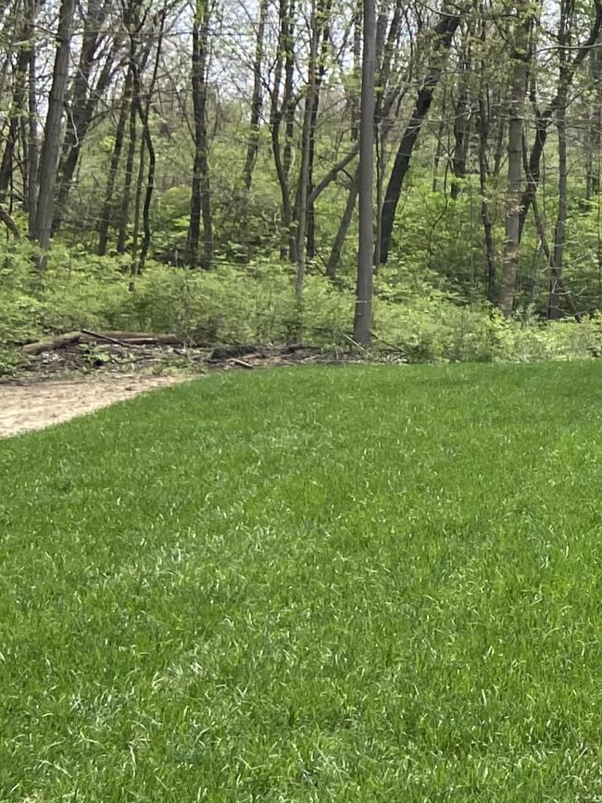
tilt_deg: +3.8
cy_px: 167
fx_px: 2087
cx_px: 1261
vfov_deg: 21.5
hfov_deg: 13.6
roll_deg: -4.8
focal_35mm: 90
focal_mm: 4.25
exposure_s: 1/1779
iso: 32
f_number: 1.8
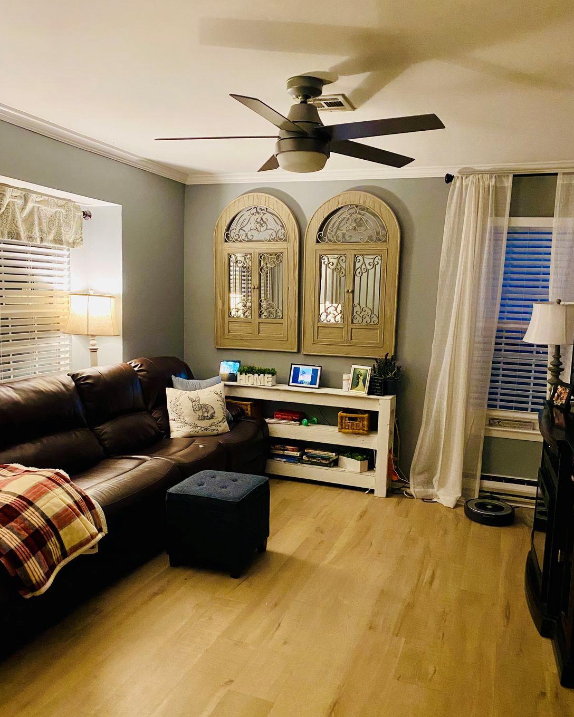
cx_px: 293
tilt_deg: -6.8
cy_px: 380
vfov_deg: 62.2
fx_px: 595
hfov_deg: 51.5
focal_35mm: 28
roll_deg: -1.0
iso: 640
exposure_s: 1/30
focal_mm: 4.25
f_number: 1.8
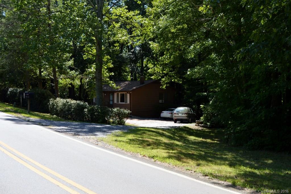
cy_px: 97
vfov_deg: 28.9
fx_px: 376
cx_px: 146
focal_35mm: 46
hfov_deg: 42.4
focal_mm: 31
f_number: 6.3
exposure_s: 1/200
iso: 100
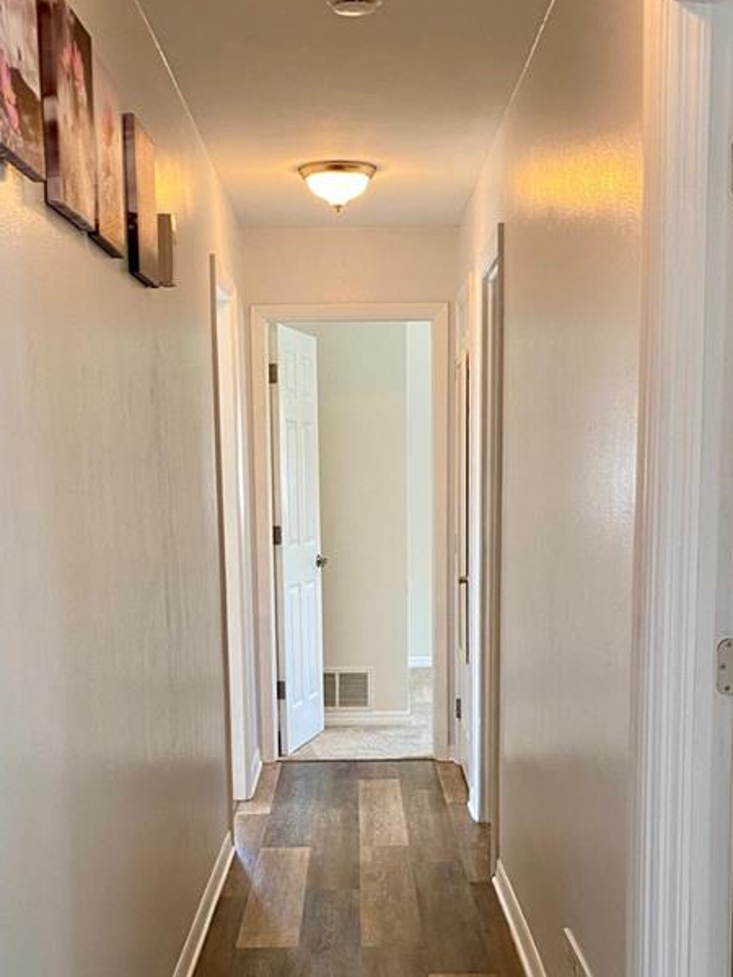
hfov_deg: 28.0
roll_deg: +0.9
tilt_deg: -10.4
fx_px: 1468
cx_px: 353
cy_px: 783
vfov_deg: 35.6
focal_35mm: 52
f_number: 1.8
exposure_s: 1/60
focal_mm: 4.25
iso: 100
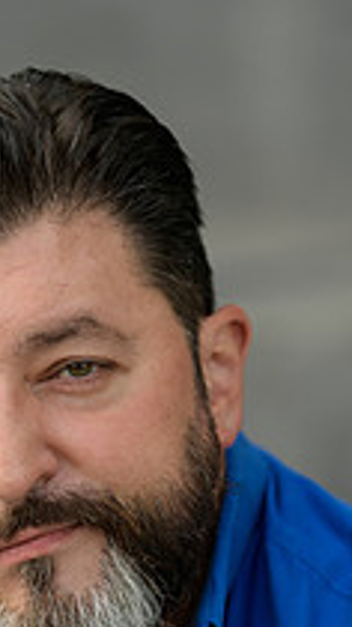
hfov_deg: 4.0
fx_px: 5032
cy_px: 454
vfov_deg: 7.1
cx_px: 66
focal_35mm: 303
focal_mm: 135
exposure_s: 1/250
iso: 200
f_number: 2
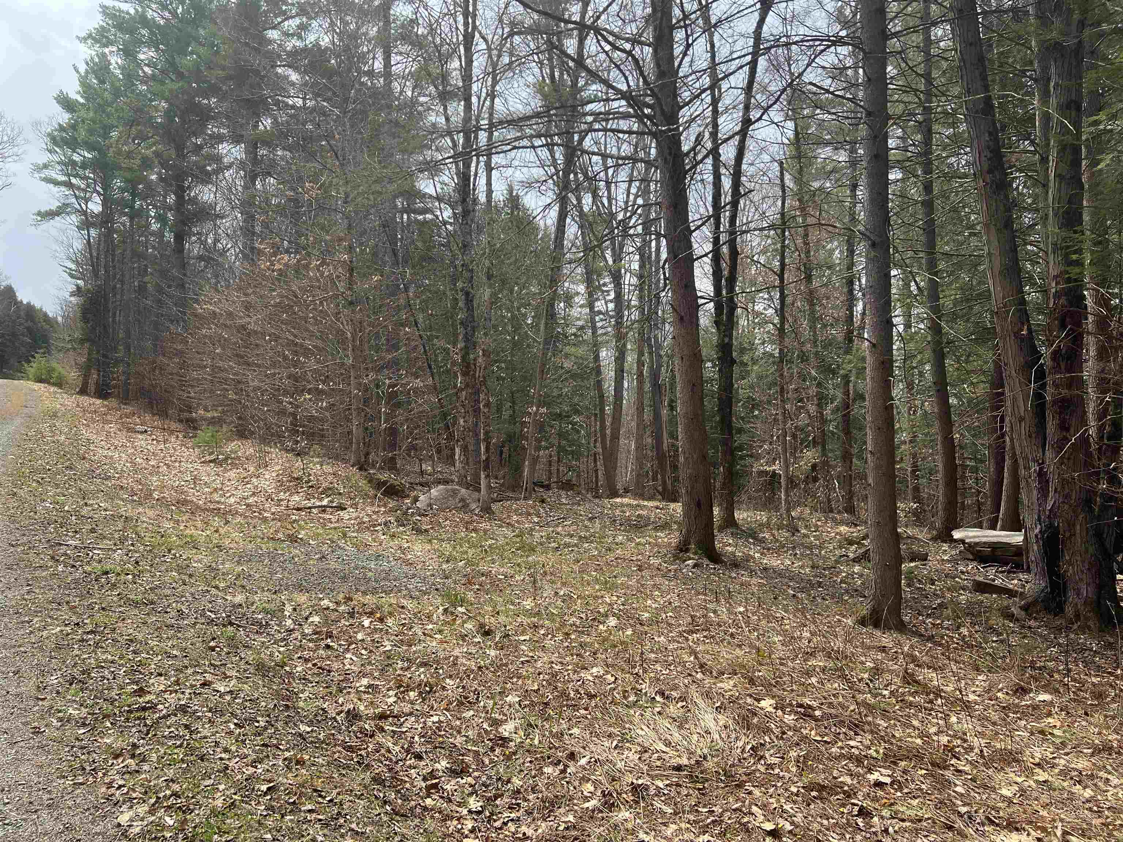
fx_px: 843
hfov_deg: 67.3
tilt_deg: +3.2
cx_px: 562
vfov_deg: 53.1
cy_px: 421
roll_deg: +1.3
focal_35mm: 26
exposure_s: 1/1553
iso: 50
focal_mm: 5.7
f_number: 1.5
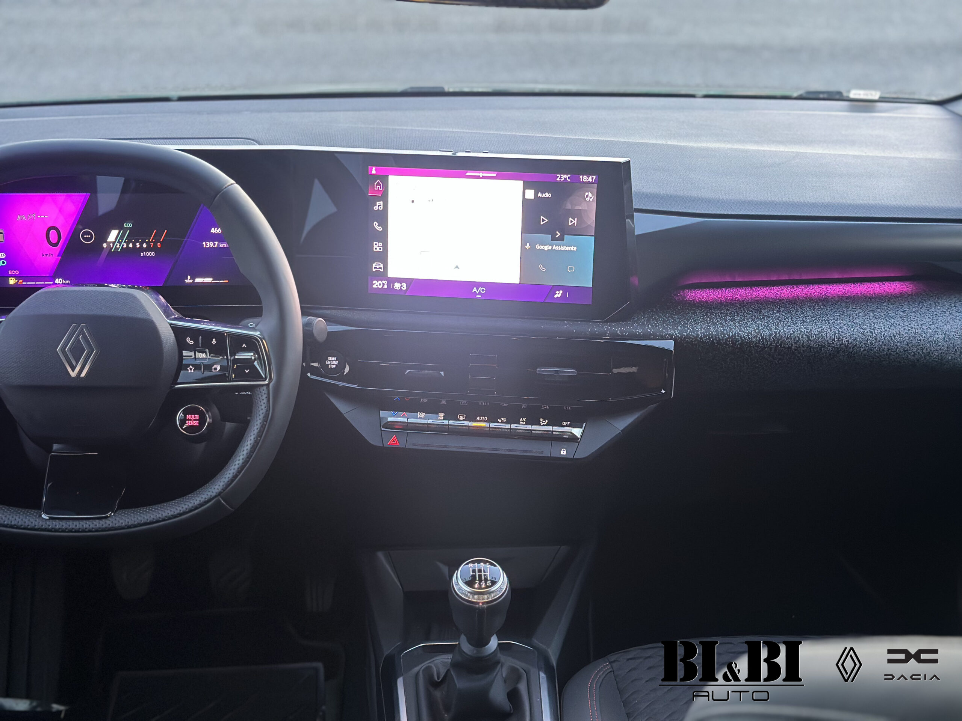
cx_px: 481
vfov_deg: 30.3
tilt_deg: -23.9
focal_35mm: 48
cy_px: 360
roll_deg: -0.3
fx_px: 1334
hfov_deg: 39.7
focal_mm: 6.86
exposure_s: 1/60
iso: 250
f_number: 1.78
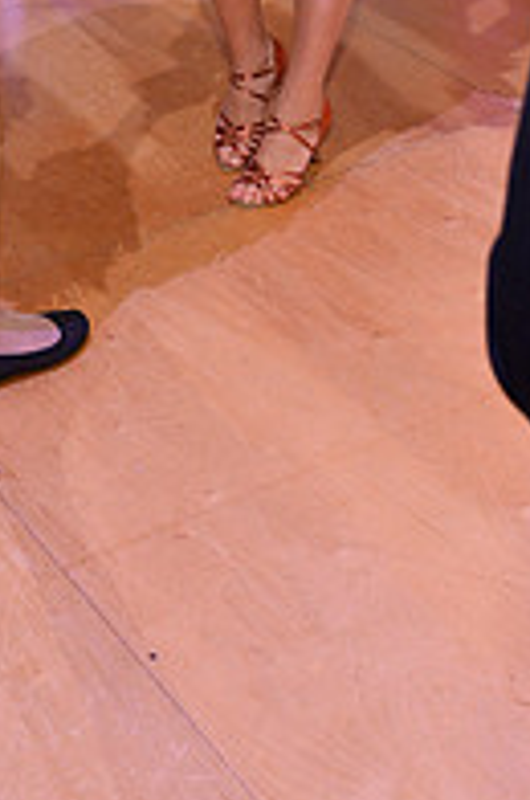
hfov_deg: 15.2
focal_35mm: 89
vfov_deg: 20.1
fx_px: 1972
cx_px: 120
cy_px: -367
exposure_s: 1/250
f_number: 5.6
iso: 1600
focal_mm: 30
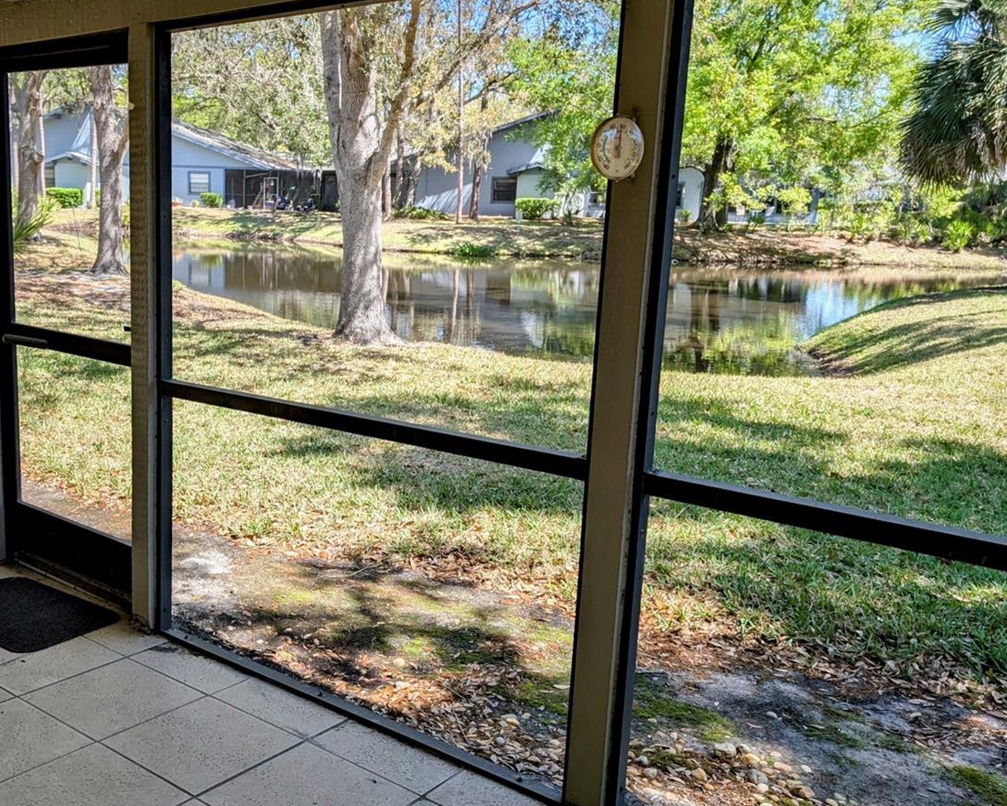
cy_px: 398
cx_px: 343
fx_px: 1013
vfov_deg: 43.4
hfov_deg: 51.9
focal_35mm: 34
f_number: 1.68
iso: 19
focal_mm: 6.9
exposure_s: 1/245
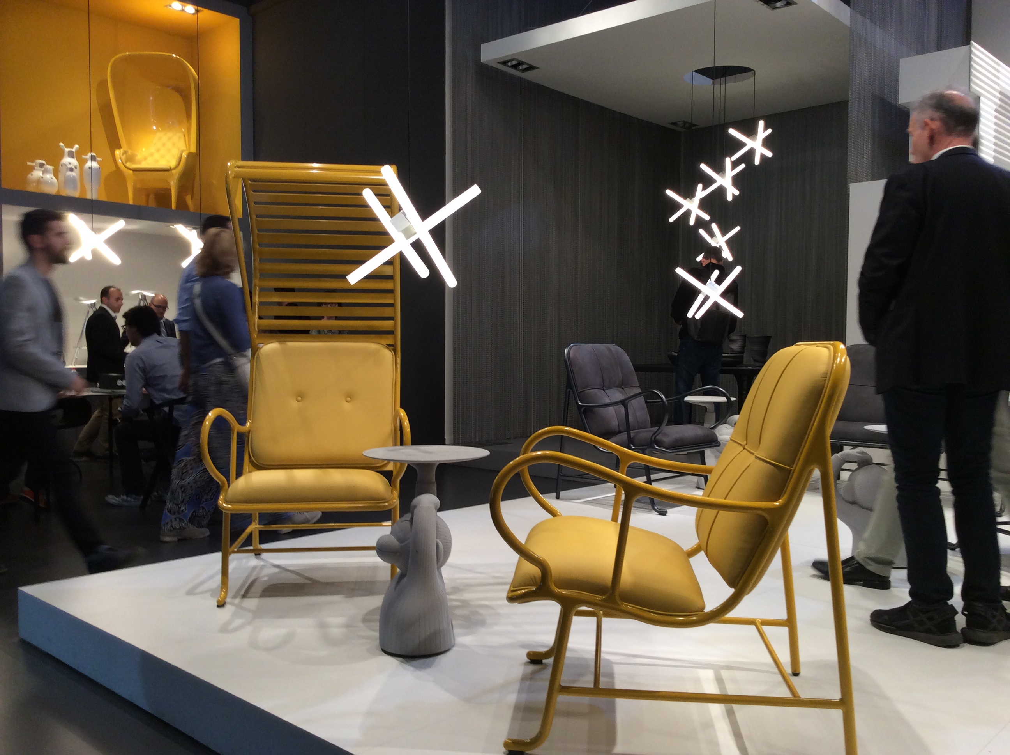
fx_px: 932
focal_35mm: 32
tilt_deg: -2.6
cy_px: 378
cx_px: 505
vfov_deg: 44.1
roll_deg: +0.4
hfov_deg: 56.9
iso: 50
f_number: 2.4
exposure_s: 1/24
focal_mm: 3.3
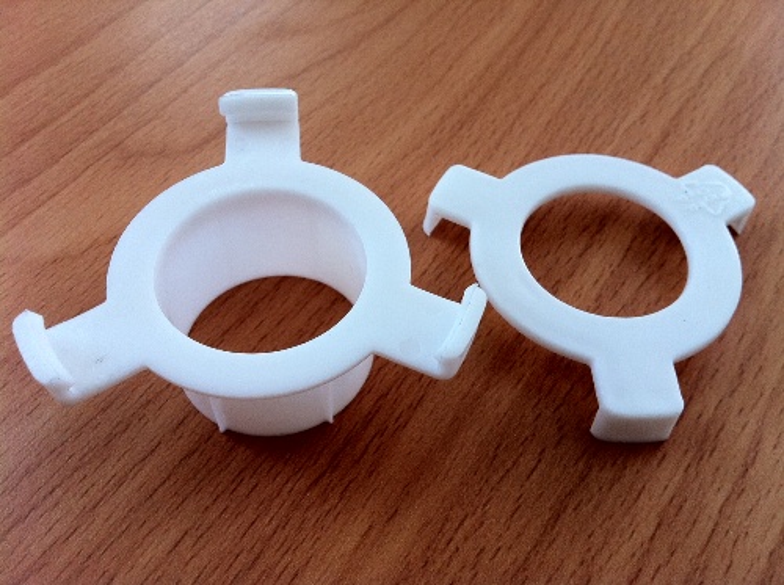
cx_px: 392
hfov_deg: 52.7
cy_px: 292
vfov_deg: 40.6
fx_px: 791
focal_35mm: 35
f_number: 2.8
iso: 80
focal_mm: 3.85
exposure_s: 1/33
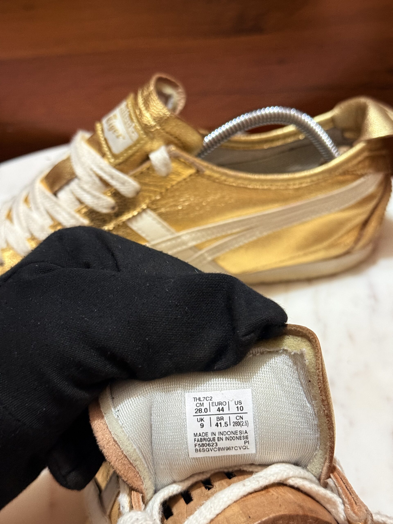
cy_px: 262
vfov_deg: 39.7
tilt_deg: -40.3
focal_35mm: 48
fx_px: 727
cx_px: 196
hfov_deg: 30.3
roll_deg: +4.0
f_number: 1.78
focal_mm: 6.76
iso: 320
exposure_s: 1/33
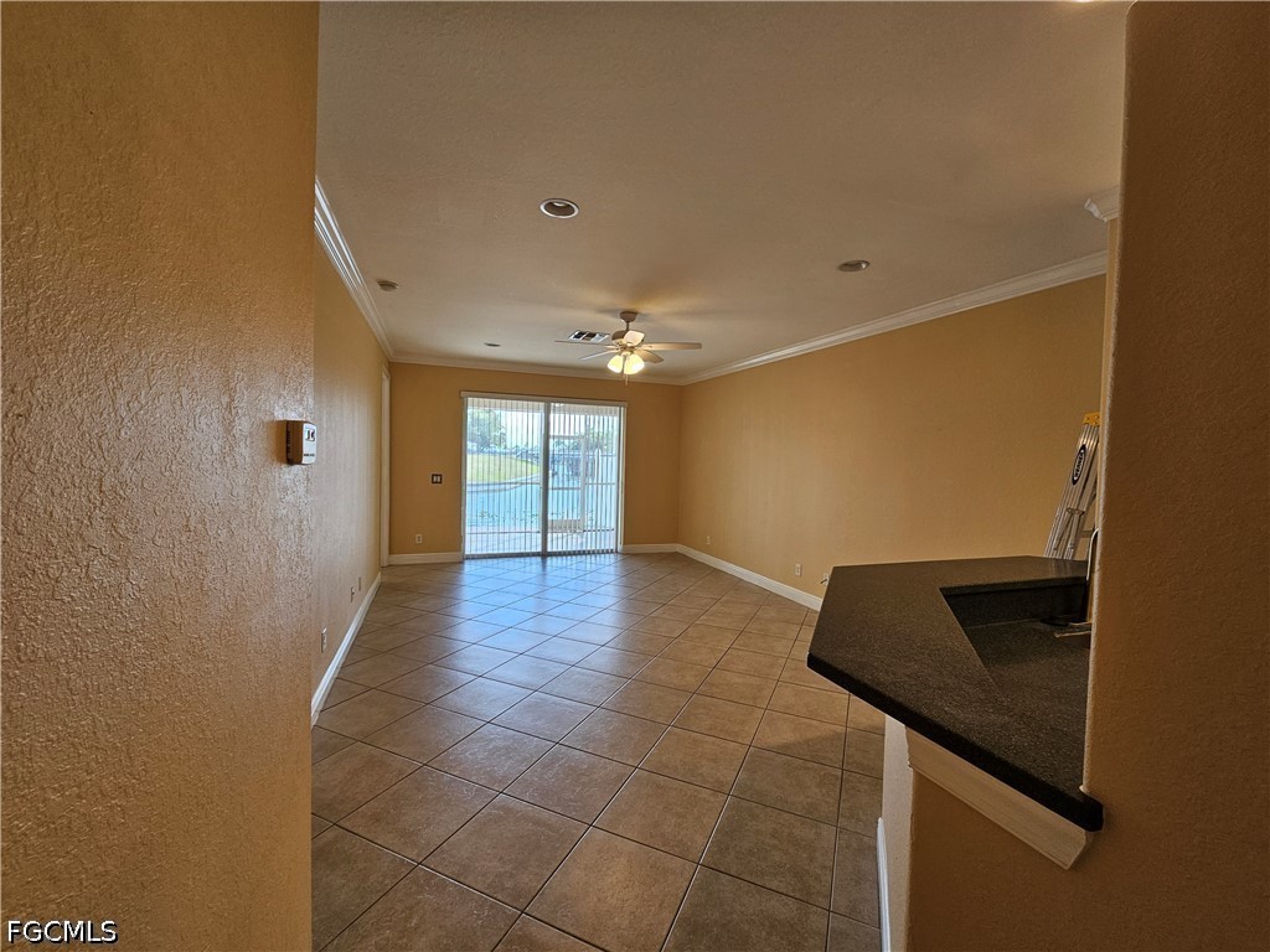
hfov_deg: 106.2
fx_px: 477
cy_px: 476
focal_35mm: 13
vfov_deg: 89.9
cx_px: 635
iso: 64
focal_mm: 2.2
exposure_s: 1/60
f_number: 2.2
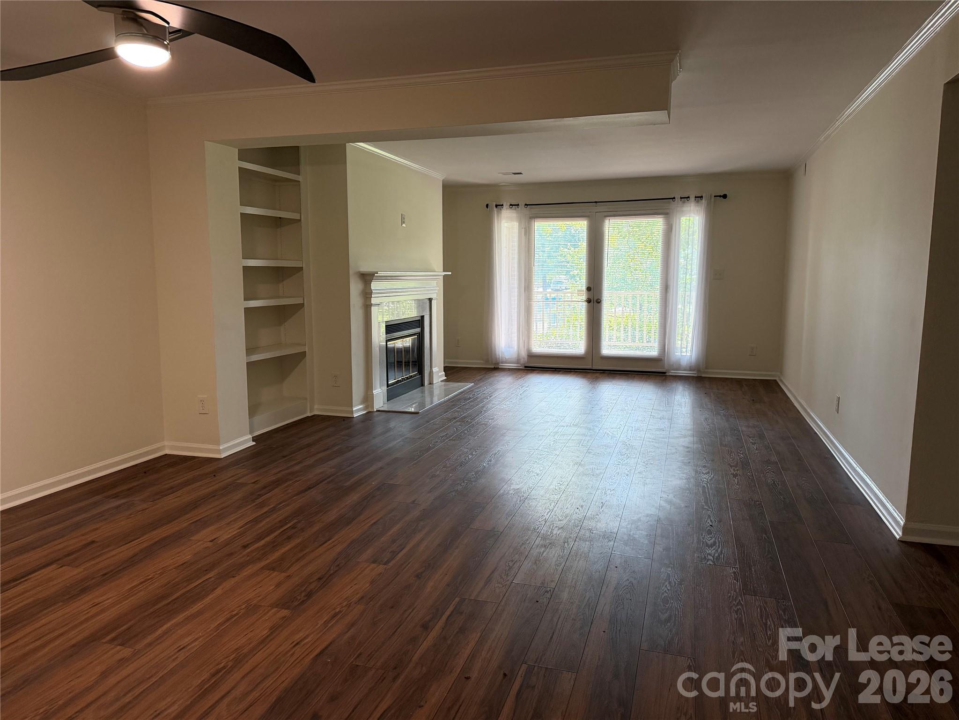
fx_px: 665
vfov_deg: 56.8
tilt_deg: -7.3
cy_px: 360
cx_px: 480
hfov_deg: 71.6
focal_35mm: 24
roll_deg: +0.4
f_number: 1.78
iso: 320
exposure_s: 1/120
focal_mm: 6.76
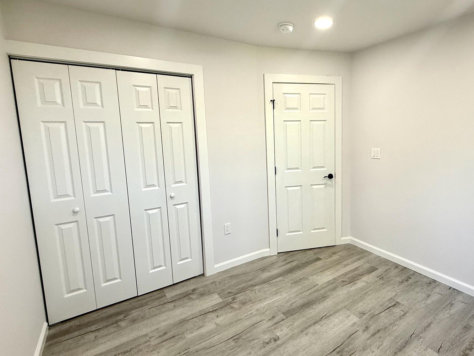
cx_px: 295
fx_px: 260
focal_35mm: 19
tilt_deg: -6.9
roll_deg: +0.7
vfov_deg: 68.6
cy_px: 163
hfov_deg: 83.1
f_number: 2.2
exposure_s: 1/120
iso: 100
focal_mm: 2.22
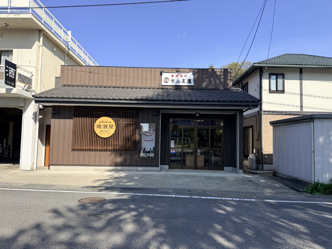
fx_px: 230
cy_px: 124
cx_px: 166
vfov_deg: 56.8
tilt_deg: +3.9
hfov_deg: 71.6
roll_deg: -1.6
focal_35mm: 24
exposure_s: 1/3279
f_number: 1.78
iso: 80
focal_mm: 6.76
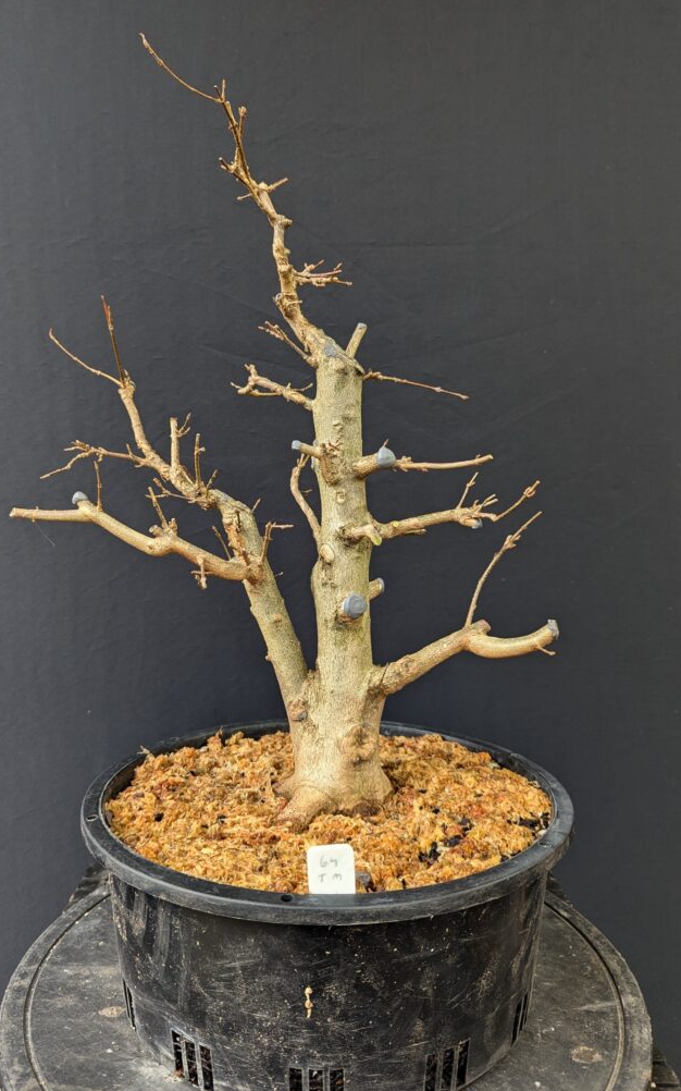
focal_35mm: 26
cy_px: 544
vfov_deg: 70.4
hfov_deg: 47.6
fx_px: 772
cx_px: 319
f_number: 1.85
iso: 96
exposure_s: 1/50
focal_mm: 6.81
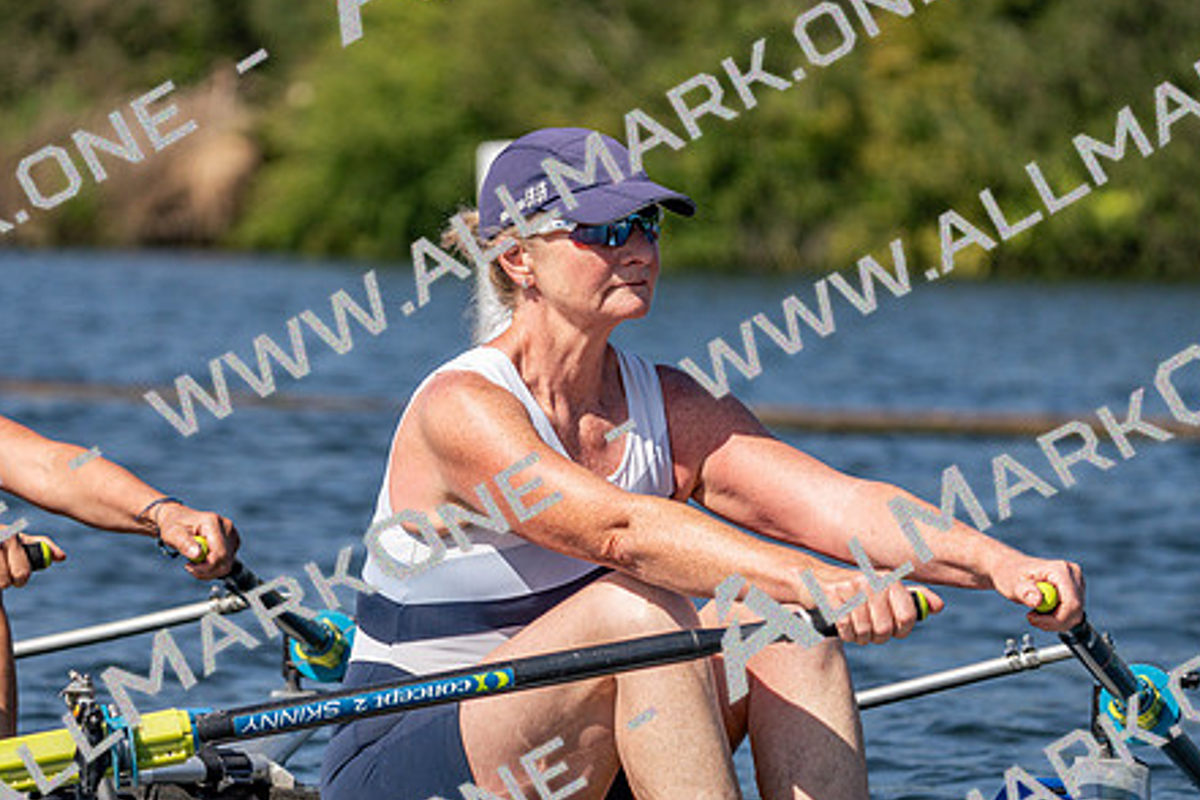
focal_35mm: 263
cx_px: 482
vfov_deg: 5.2
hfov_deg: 7.8
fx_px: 8766
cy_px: 445
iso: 200
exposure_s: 1/2000
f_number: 5.6
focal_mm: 200
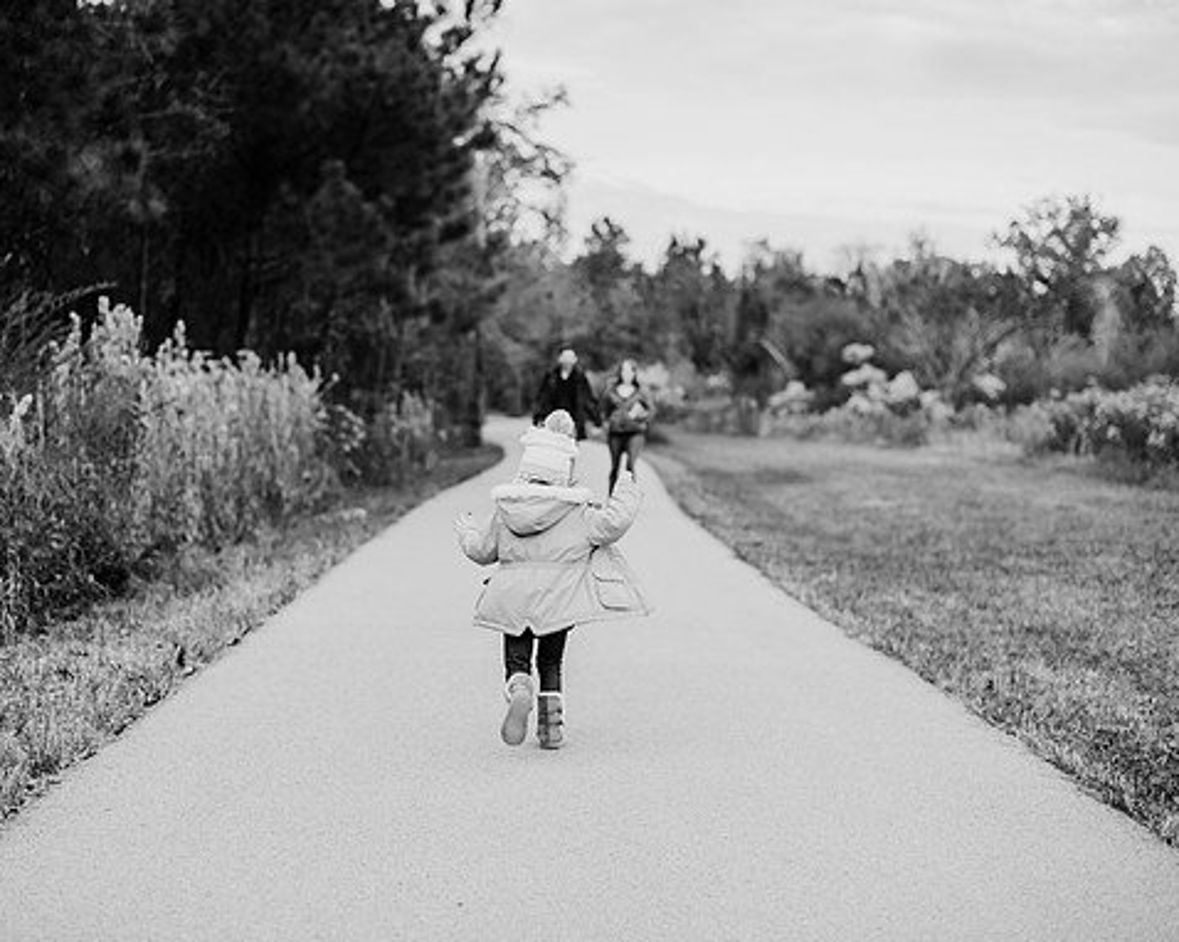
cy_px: 472
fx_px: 1988
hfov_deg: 33.0
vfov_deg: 26.7
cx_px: 535
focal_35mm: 57
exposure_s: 1/800
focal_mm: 50
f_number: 2.2
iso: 320
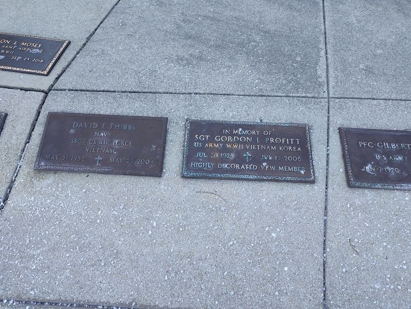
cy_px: 154
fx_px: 273
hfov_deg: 73.9
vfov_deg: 58.9
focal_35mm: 23
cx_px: 206
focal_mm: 5.56
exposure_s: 1/120
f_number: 1.8
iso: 101
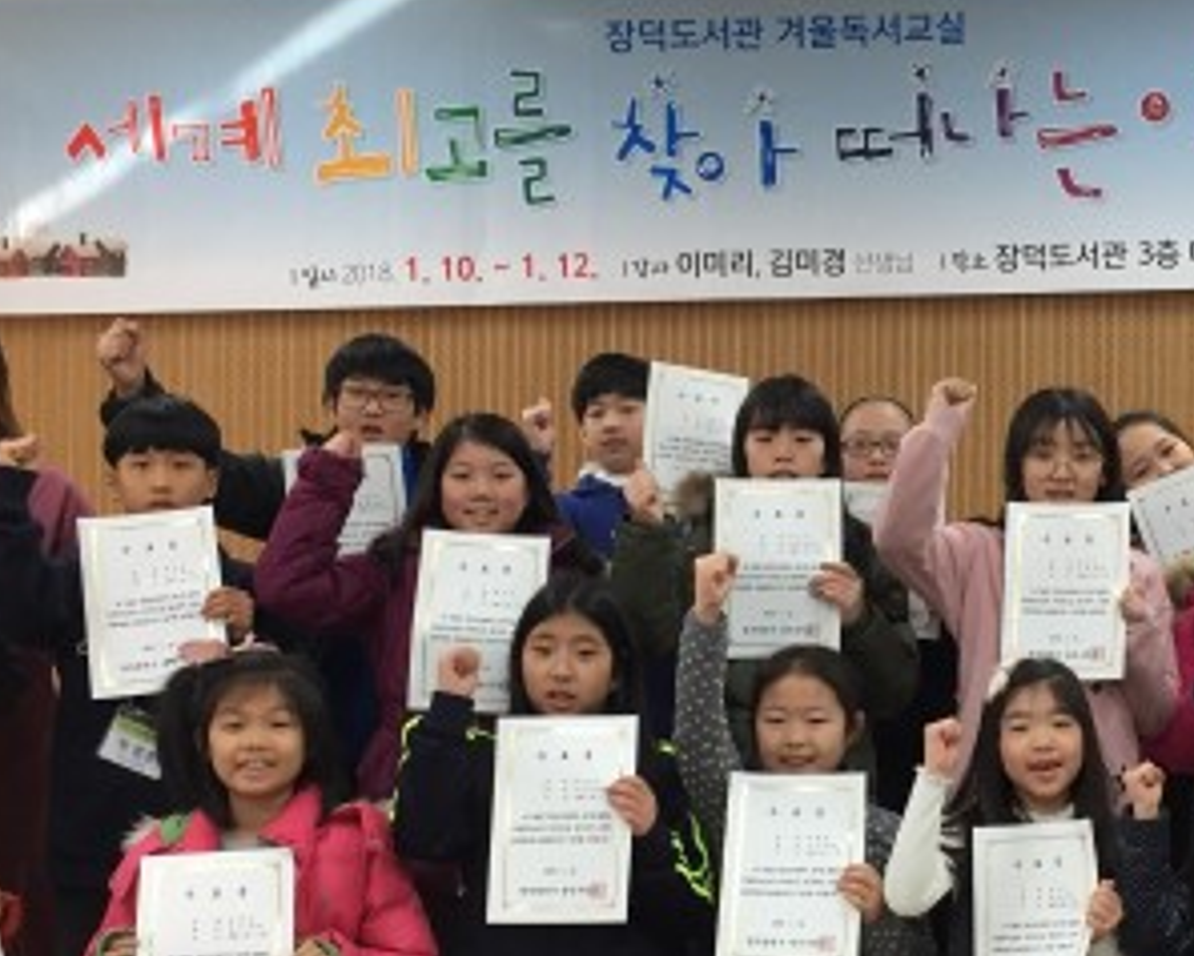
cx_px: 901
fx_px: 2157
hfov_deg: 30.4
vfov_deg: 25.0
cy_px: 538
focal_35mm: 61
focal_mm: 4.15
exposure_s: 1/30
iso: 50
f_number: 2.2
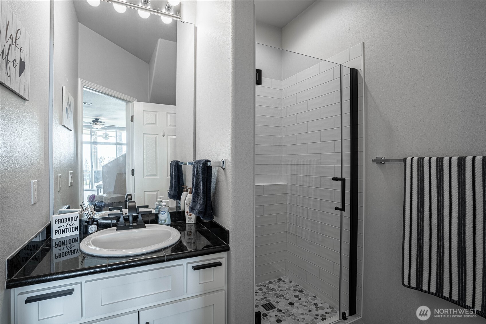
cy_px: 162
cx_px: 243
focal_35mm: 16
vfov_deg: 73.7
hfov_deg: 96.7
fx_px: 216
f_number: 10
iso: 200
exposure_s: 1/50
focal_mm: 16
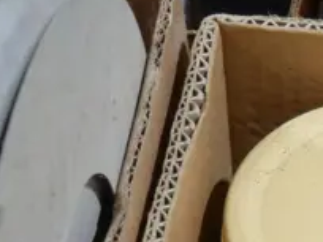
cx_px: 754
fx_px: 1502
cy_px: 540
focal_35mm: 161
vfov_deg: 8.6
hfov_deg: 10.6
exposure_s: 1/60
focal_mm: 16
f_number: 3.6
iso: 400
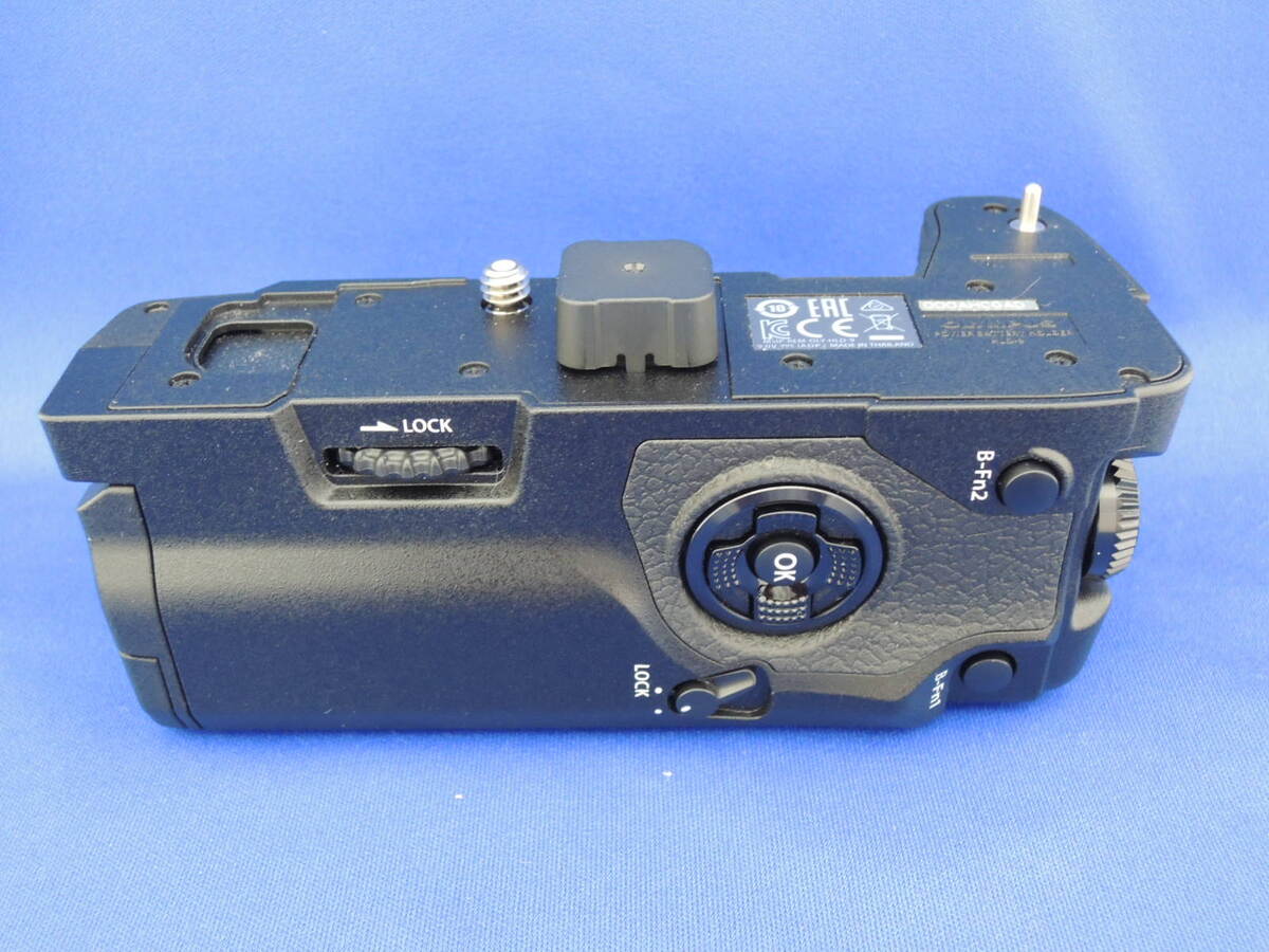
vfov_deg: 40.7
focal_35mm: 35
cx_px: 634
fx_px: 1283
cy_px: 476
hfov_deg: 52.6
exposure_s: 1/13
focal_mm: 6.3
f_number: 3.2
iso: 450
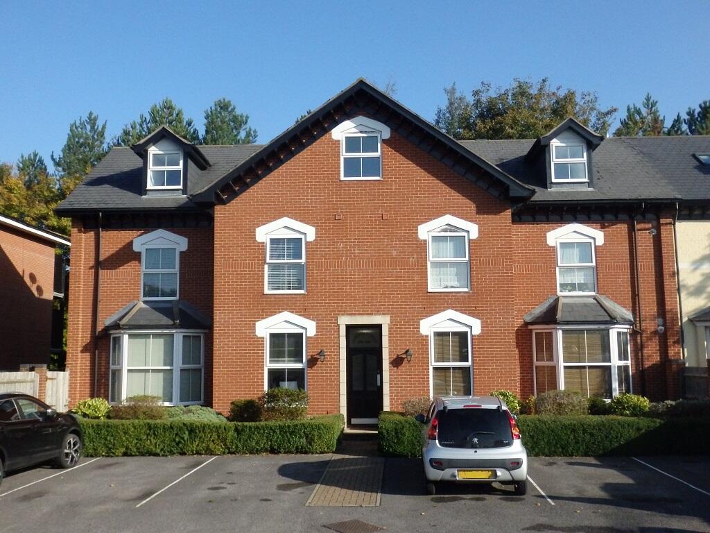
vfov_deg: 42.9
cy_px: 266
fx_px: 677
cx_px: 355
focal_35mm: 33
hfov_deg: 55.4
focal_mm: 6
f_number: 9.7
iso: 800
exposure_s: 1/800
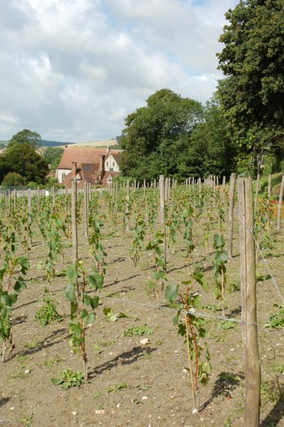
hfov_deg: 28.9
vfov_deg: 42.4
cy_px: 214
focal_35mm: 46
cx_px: 142
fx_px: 551
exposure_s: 1/320
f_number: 9
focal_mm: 31
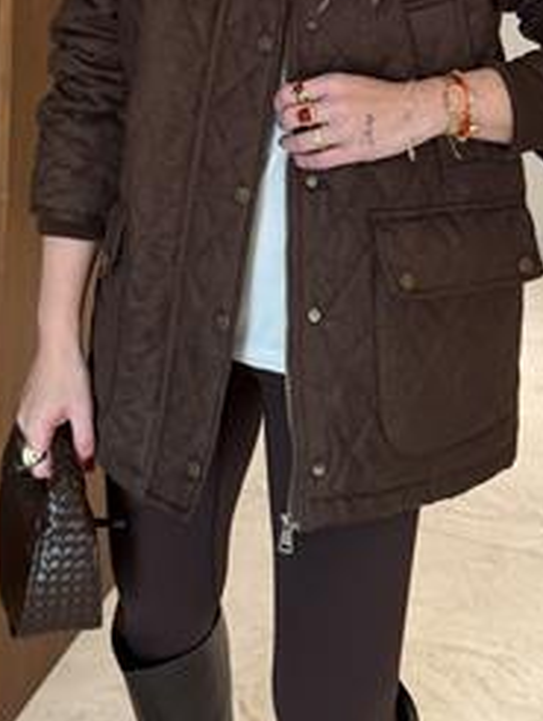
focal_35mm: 52
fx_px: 1086
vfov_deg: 34.7
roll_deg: -3.3
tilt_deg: -6.6
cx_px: 258
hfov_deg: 28.1
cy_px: 75
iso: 500
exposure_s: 1/50
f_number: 1.78
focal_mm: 6.76
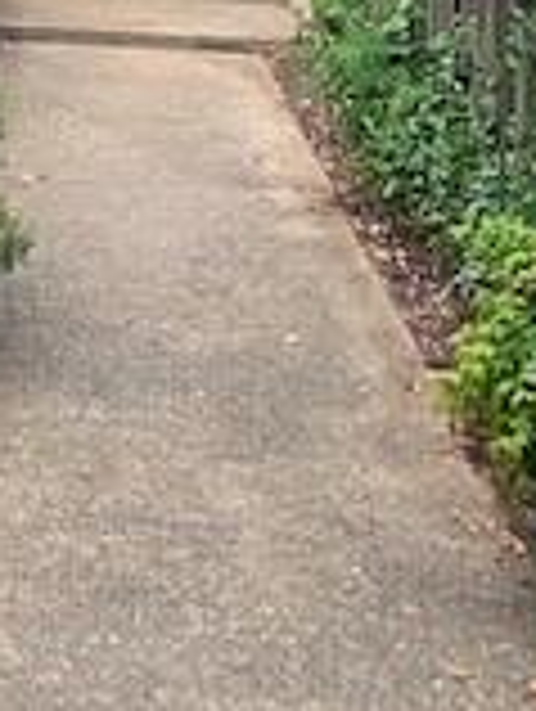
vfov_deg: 17.4
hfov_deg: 11.8
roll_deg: -1.1
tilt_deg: +0.2
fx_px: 2162
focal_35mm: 105
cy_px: -256
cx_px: -698
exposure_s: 1/520
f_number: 1.8
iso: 25
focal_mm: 4.25
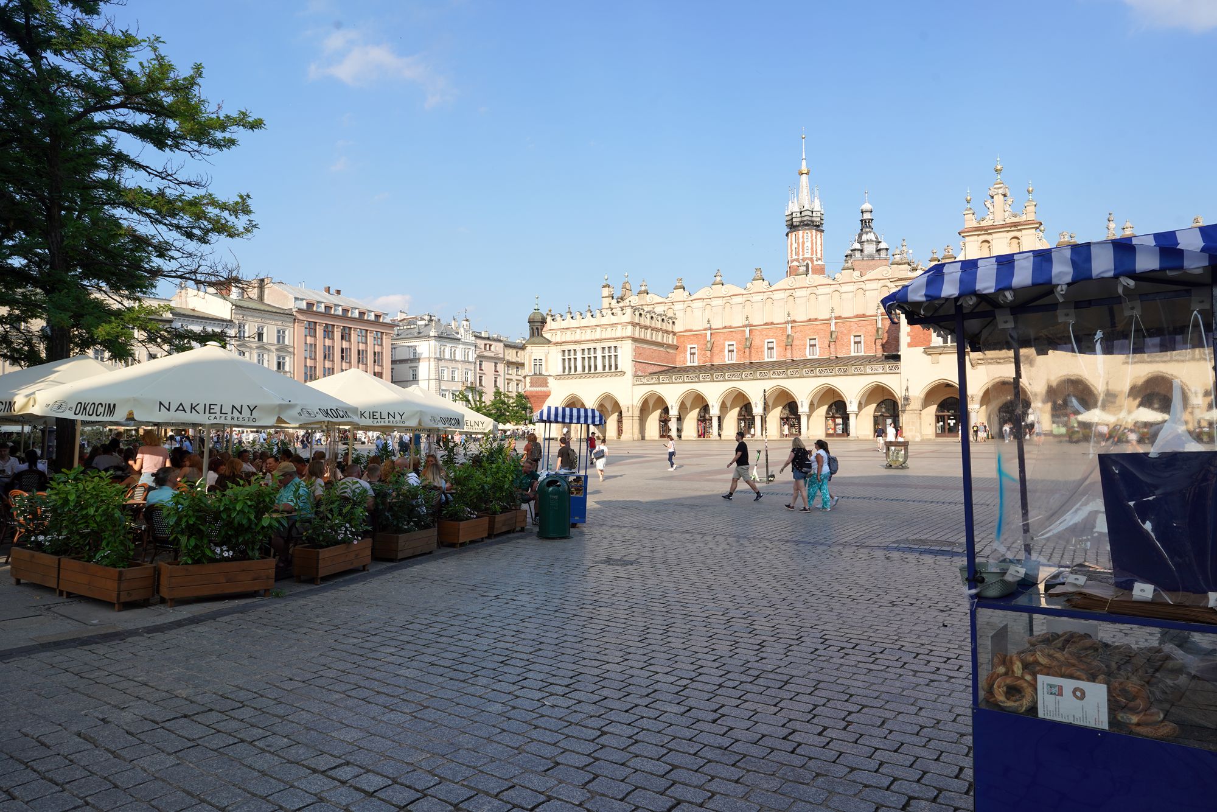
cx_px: 608
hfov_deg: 73.7
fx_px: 811
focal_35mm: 24
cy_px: 406
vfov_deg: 53.1
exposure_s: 1/100
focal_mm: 24
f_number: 11
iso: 100
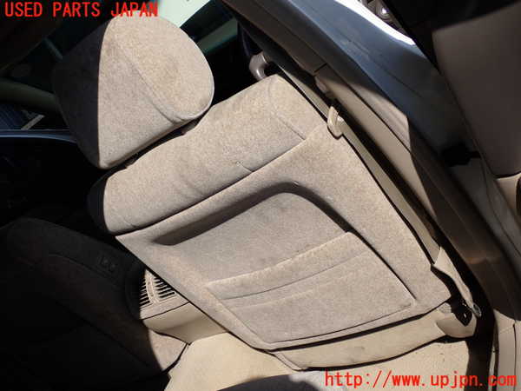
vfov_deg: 35.1
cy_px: 196
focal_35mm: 41
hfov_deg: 45.8
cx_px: 260
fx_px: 617
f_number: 11
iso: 100
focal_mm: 7.31
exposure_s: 1/125
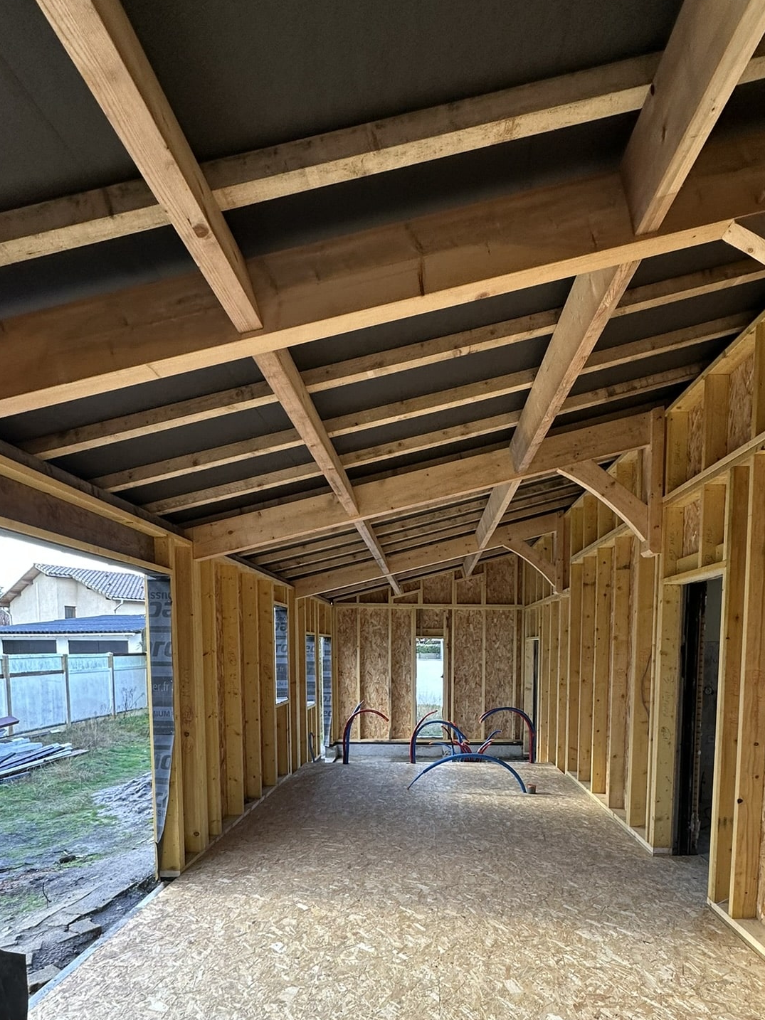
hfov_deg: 65.4
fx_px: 589
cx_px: 452
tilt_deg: -4.1
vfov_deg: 78.6
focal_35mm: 20
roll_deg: -0.5
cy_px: 695
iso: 100
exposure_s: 1/99
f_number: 2.2
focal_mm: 2.22
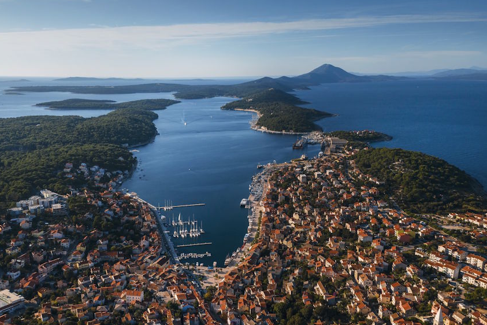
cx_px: 211
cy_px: 193
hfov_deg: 55.6
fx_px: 460
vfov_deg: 38.7
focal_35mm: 34
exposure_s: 1/1250
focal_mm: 10.26
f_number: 5
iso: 100
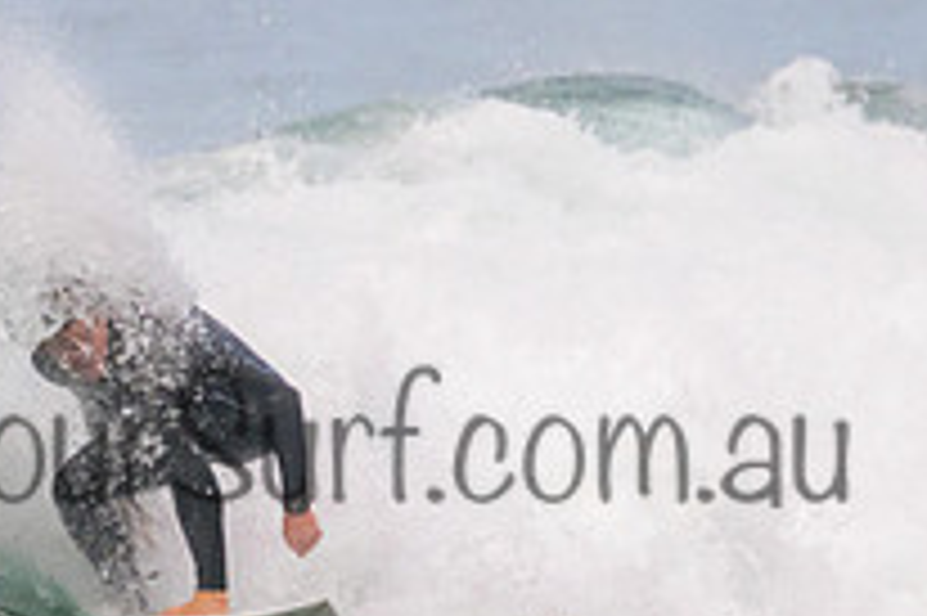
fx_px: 58044
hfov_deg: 0.9
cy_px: 398
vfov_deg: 0.6
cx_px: 374
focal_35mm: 2256
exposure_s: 1/640
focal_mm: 800
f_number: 11
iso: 2000
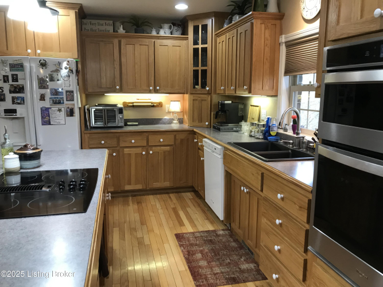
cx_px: 192
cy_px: 144
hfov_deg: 63.5
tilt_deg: -8.4
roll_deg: -0.8
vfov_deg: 49.7
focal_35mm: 28
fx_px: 310
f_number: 1.8
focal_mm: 3.99
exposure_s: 1/20
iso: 40
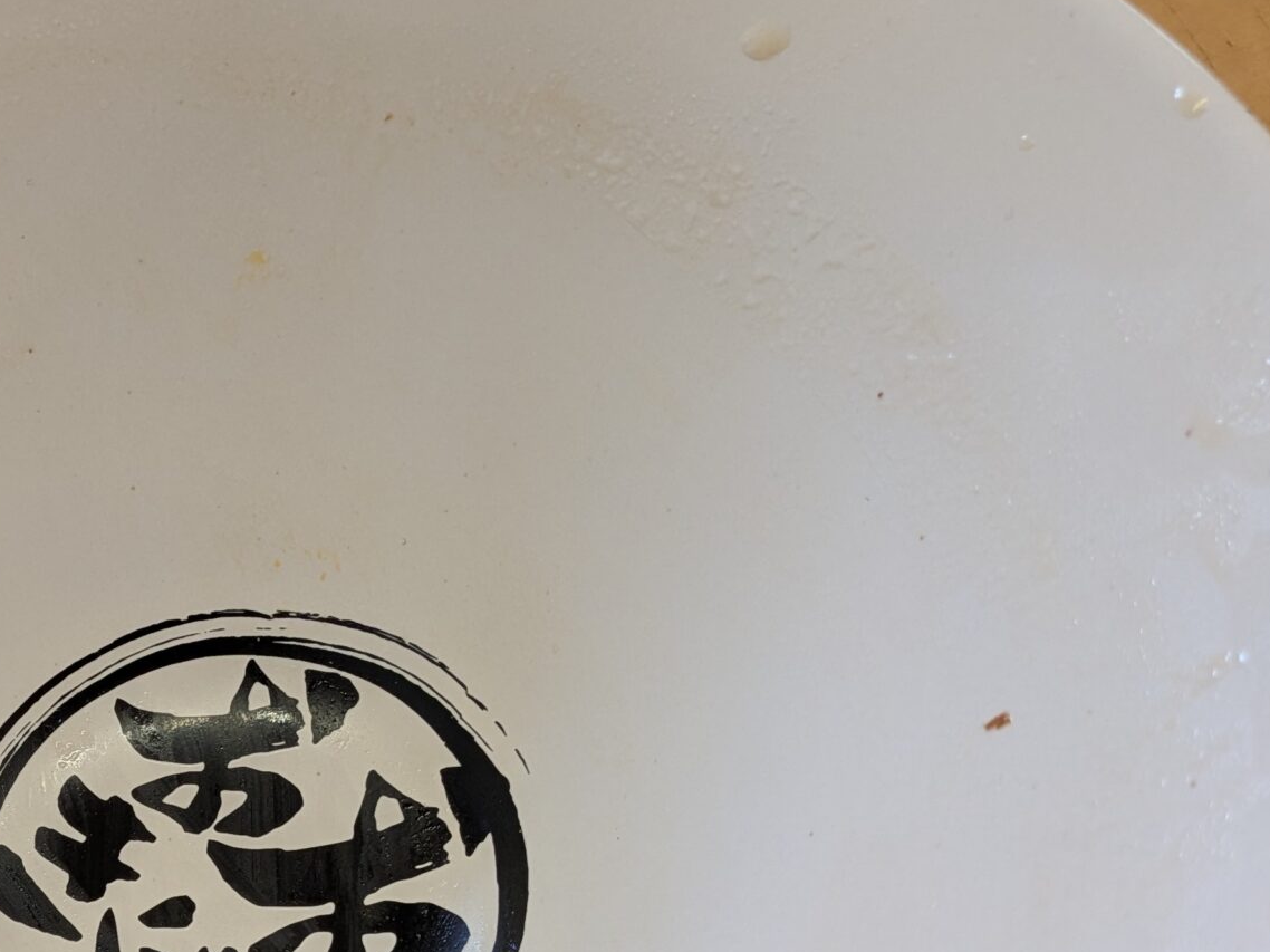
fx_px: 1981
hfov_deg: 33.1
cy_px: 762
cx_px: 55
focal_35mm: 54
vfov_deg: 26.5
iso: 80
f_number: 1.7
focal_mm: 4.53
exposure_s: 1/101
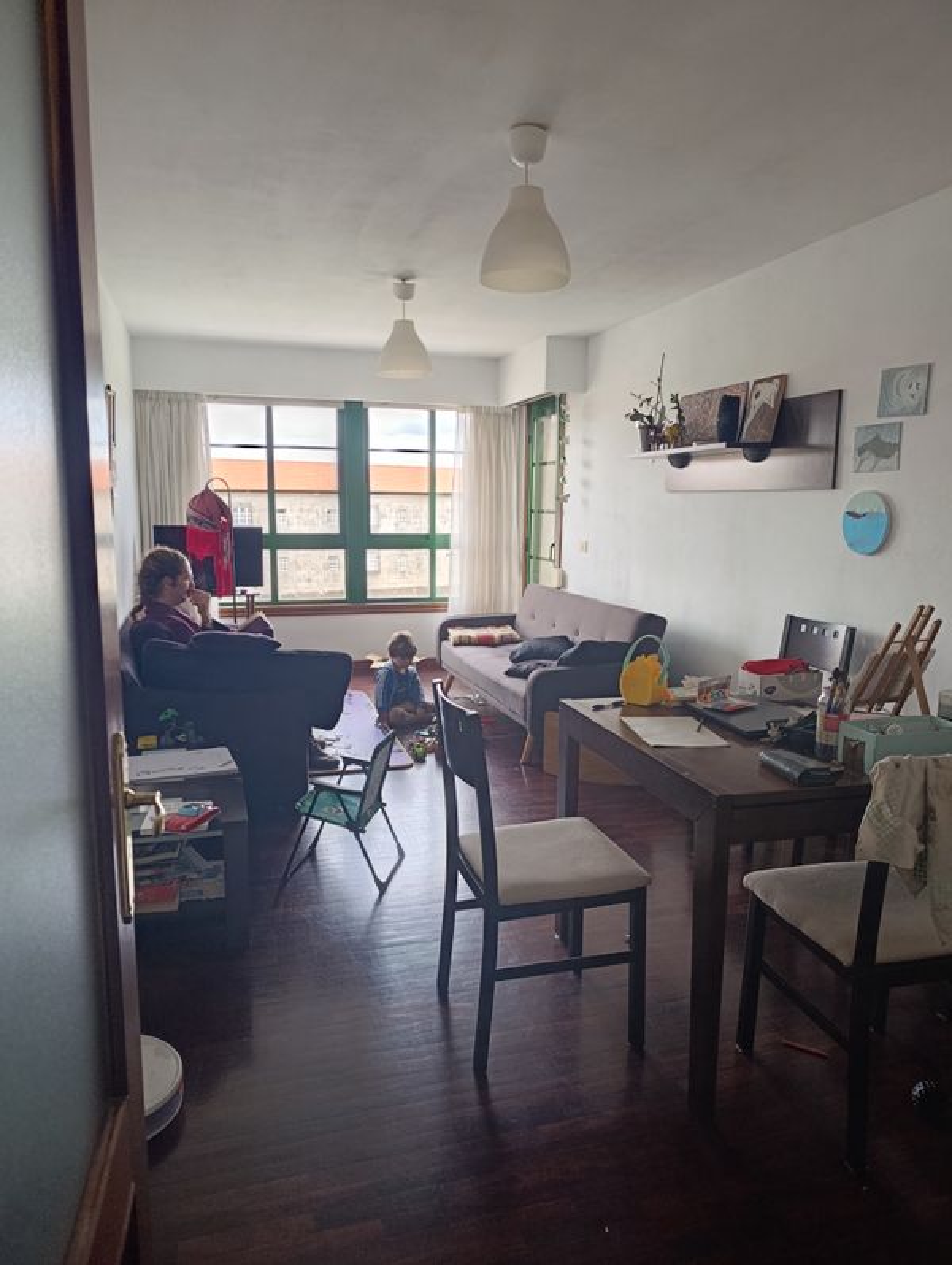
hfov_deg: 59.0
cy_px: 632
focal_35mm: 23
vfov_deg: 73.8
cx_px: 476
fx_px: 841
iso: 331
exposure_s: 1/100
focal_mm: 6.11
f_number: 1.65
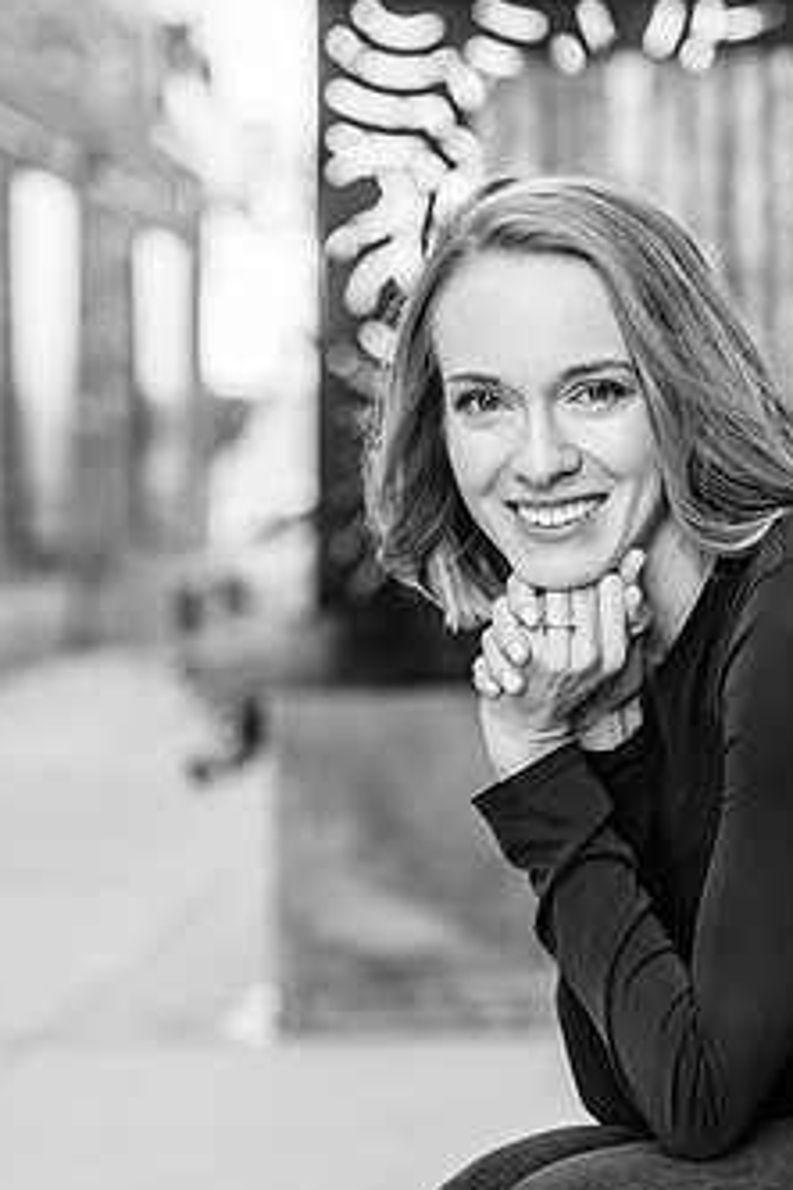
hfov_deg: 11.9
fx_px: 3799
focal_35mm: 115
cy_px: 672
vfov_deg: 17.8
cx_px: 522
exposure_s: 1/200
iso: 200
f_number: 3.2
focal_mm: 85
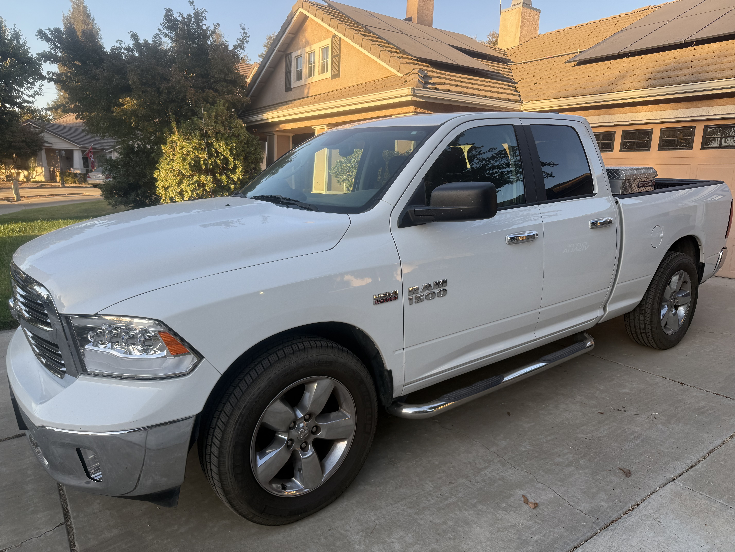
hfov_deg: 71.6
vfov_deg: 56.8
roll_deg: -1.8
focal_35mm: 24
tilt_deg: -10.7
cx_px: 368
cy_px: 276
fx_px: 510
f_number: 1.78
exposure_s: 1/858
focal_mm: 6.76
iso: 100
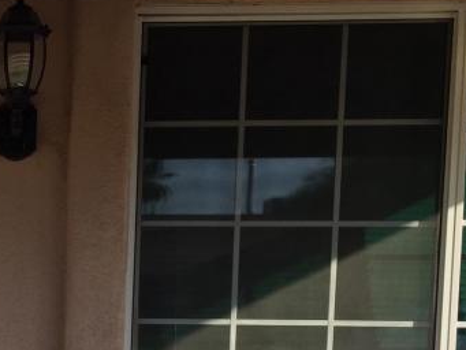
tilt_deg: -4.4
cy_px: 395
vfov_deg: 16.4
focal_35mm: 87
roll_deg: -0.4
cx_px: -108
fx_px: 1172
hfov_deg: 20.8
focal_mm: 4.15
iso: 32
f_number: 2.2
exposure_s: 1/1163
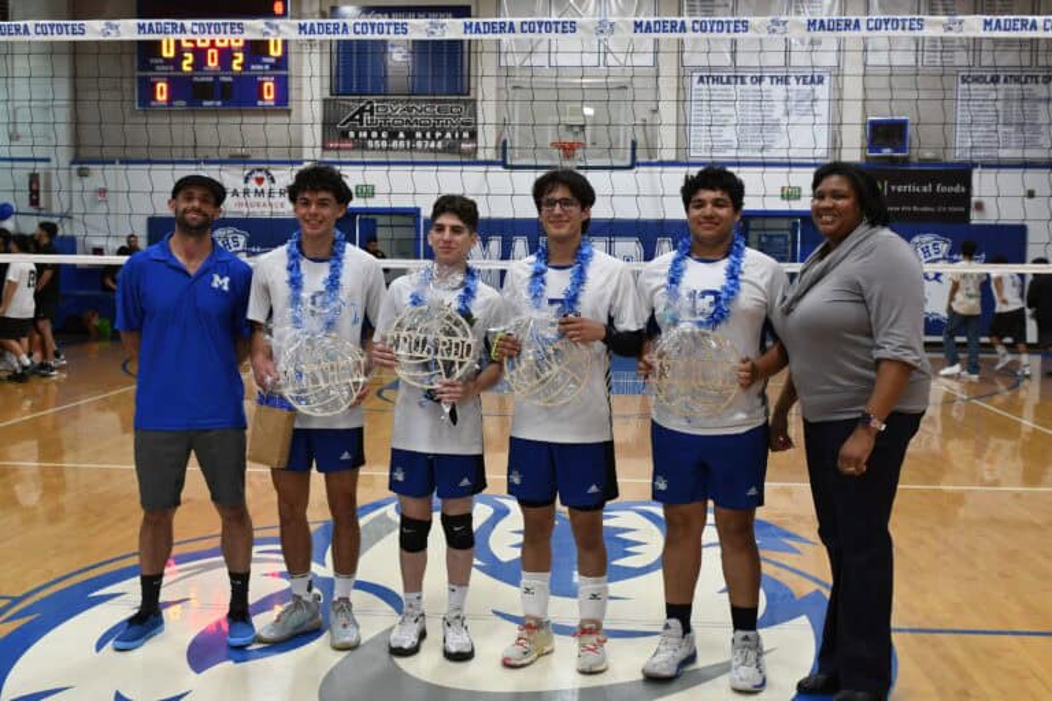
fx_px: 1140
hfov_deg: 49.6
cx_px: 526
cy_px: 350
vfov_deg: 34.2
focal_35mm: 39
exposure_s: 1/100
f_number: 5
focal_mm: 26
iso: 1250
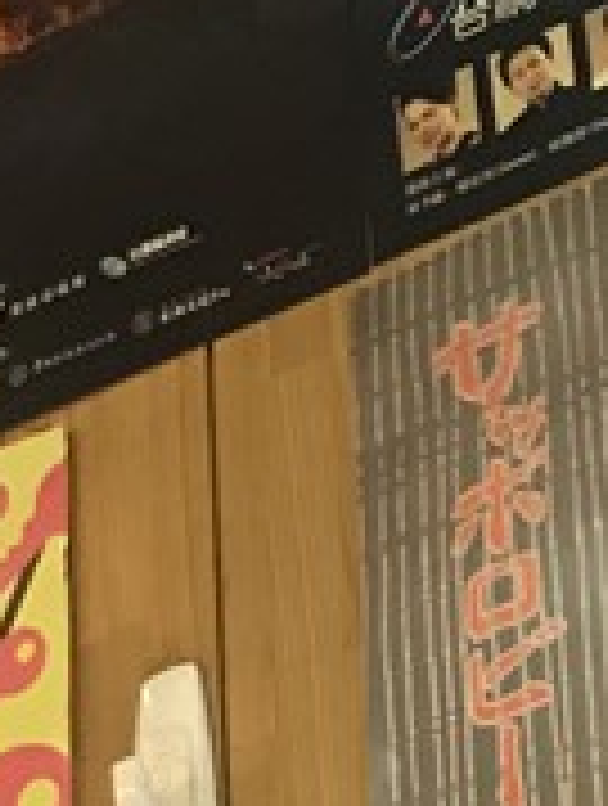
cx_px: 266
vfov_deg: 12.0
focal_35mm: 156
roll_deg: +1.2
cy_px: 1274
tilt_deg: +23.3
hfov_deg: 9.5
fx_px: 3640
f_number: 1.8
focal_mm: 3.99
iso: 100
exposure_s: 1/9
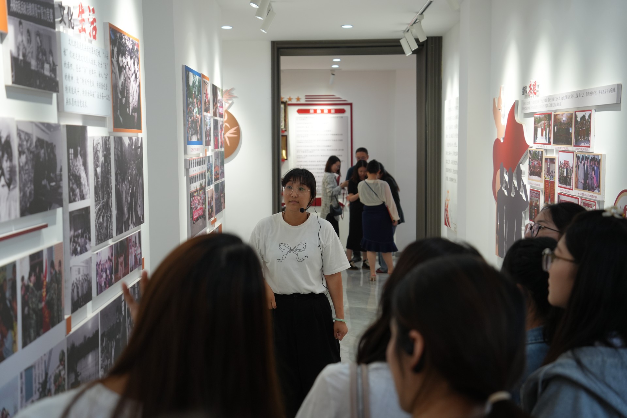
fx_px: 819
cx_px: 314
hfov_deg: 41.9
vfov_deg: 28.6
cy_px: 209
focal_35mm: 47
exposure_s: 1/160
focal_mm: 47
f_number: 4
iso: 800
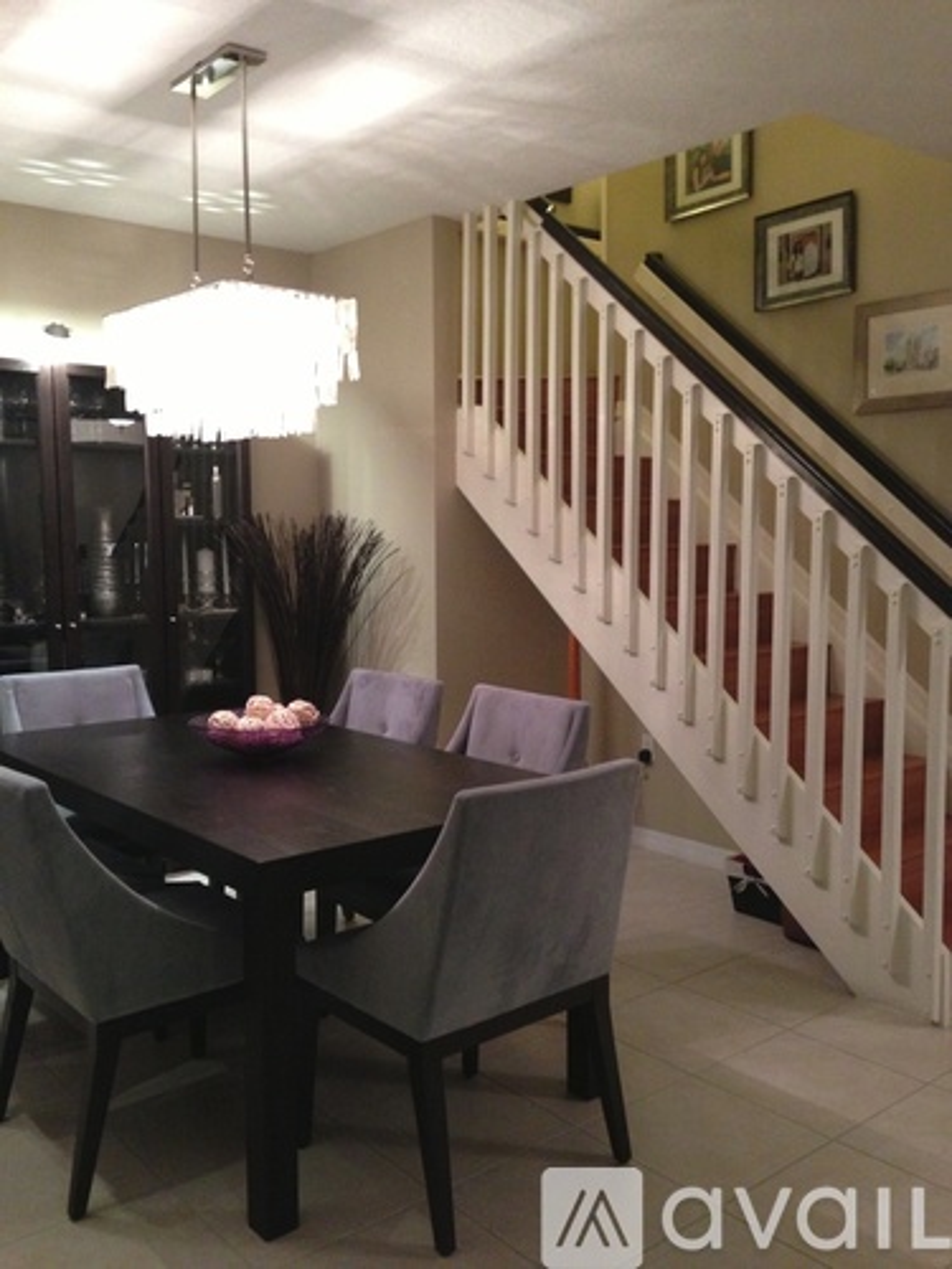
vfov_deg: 55.4
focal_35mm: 33
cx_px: 476
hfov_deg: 42.9
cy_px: 634
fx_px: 1210
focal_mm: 4.13
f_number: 2.4
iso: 400
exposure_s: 1/17
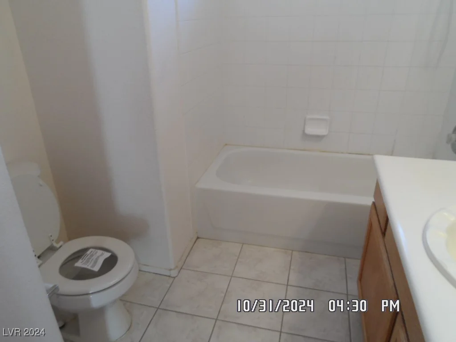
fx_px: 329
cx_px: 228
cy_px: 171
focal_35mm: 25
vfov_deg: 54.9
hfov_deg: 69.4
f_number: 2.5
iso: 160
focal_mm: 4.5
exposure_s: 1/30
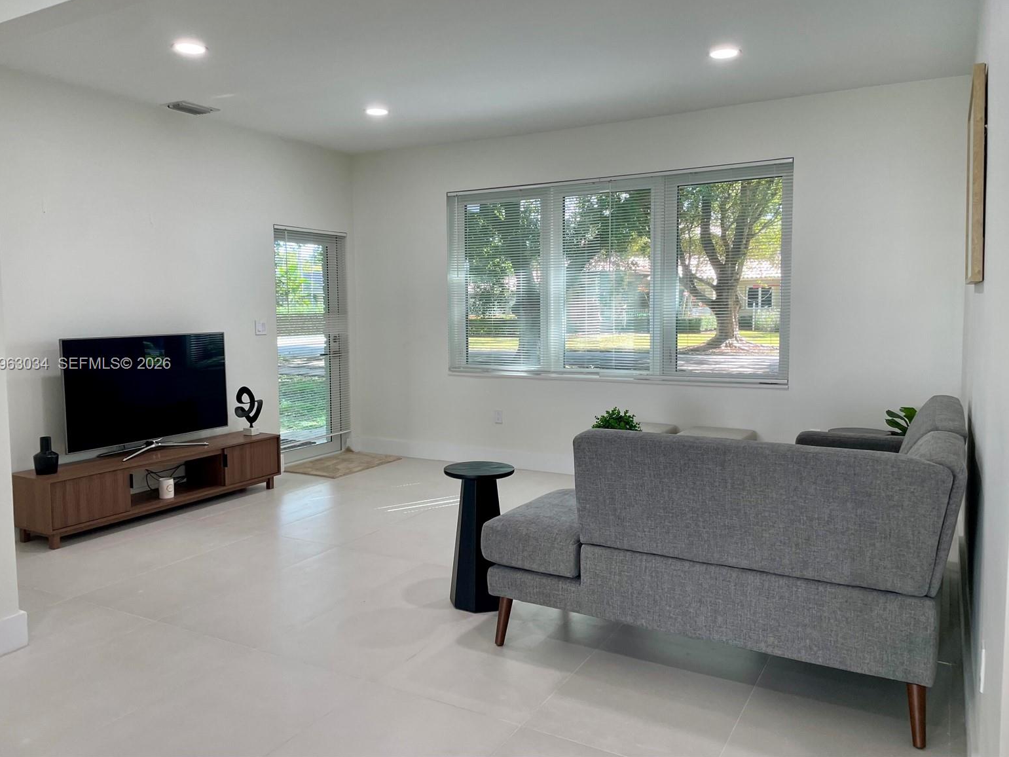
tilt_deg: -4.8
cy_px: 365
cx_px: 491
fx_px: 787
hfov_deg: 65.3
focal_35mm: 27
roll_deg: +0.2
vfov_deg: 51.3
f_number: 1.6
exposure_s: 1/120
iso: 80
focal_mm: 4.2
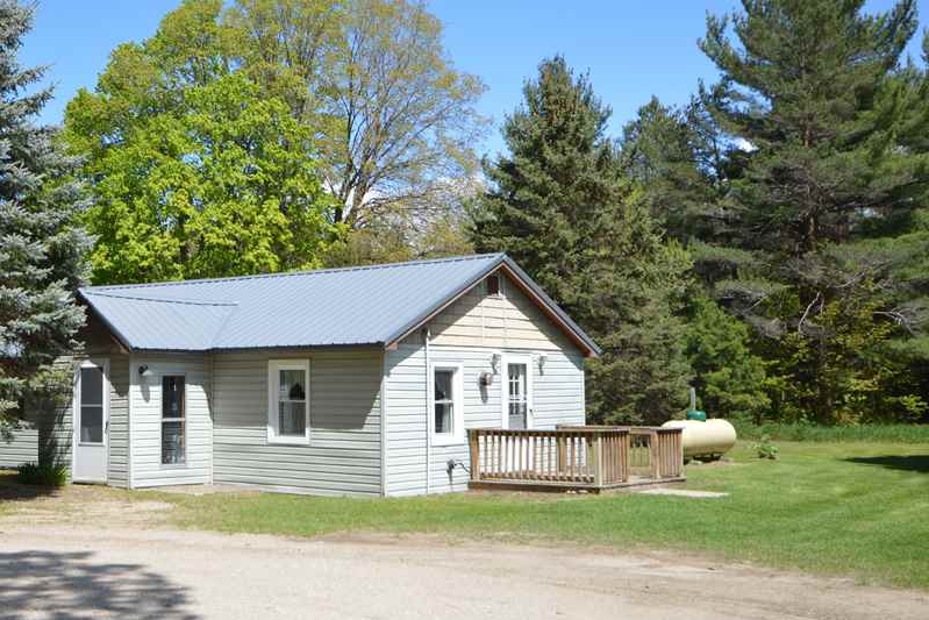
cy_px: 309
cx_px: 278
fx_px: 1239
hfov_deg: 40.4
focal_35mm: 48
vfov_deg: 28.1
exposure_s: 1/250
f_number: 8
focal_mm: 20
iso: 100
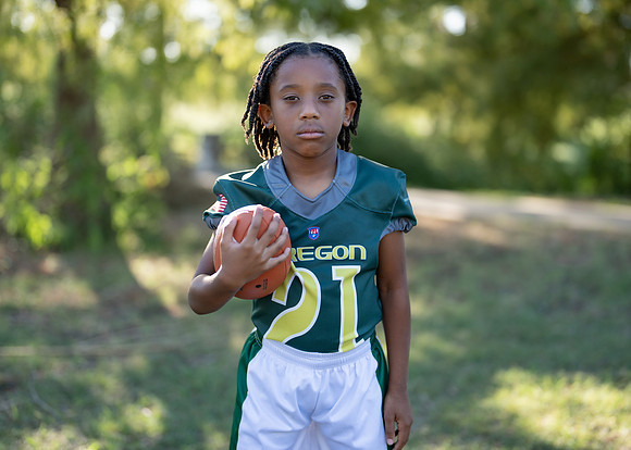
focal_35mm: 57
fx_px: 1029
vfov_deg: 24.7
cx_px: 327
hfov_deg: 34.1
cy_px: 203
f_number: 1.2
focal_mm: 50
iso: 100
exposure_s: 1/1250
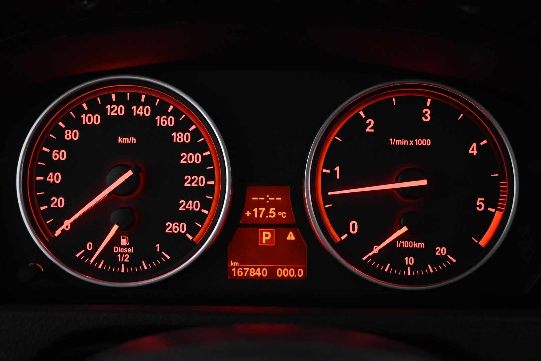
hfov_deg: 41.7
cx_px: 270
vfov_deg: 28.5
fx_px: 710
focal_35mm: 47
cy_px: 180
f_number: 5
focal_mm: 31.5
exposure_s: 1/25
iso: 2800
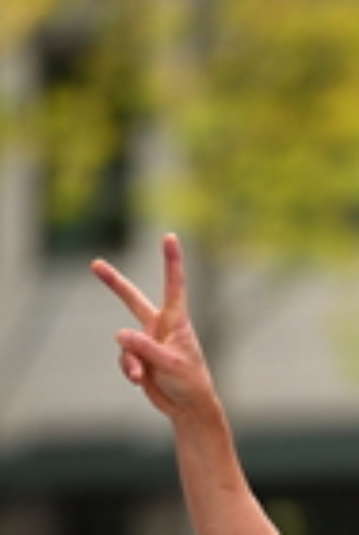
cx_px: 609
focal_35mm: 784
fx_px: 11669
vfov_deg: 2.6
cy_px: 718
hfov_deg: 1.8
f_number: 2.8
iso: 640
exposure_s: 1/2000
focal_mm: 200
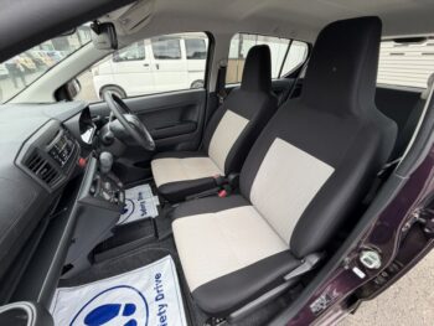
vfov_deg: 85.7
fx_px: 176
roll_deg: -0.3
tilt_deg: -31.3
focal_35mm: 14
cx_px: 217
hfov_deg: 102.0
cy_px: 163
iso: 40
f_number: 2.2
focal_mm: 2.22
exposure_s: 1/179
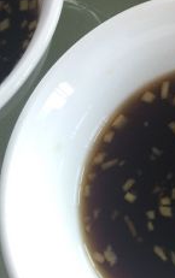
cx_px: 258
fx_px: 707
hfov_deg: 13.3
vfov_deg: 19.7
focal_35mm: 93
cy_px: -126
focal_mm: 4.15
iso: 32
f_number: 2.2
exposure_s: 1/33
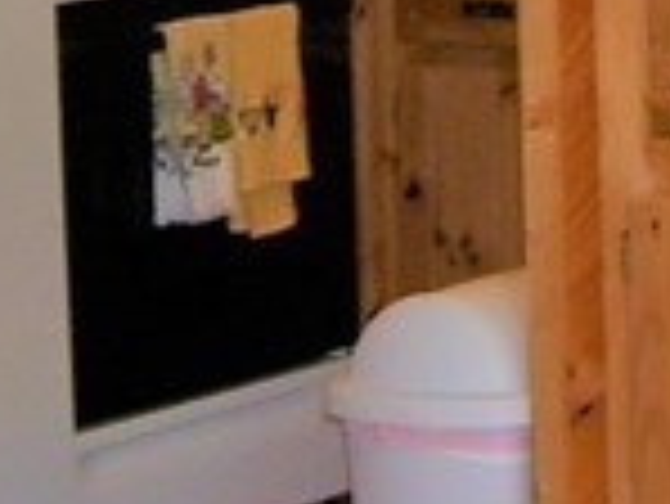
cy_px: -382
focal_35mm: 254
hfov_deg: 7.8
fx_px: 4920
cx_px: 625
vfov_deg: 5.8
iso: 80
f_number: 2.7
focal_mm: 6
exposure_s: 1/60
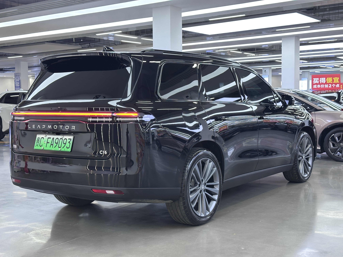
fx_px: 476
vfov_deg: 30.3
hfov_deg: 39.7
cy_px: 128
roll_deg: +0.8
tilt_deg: -2.8
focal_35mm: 48
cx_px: 172
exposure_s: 1/50
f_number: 1.78
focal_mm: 6.86
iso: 125
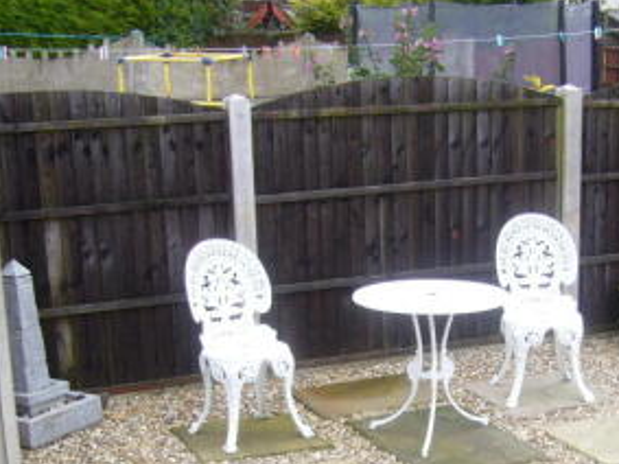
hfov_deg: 26.7
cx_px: 460
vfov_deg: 20.2
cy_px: 367
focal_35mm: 72
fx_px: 1287
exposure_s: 1/100
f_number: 2.8
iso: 80
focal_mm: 5.8
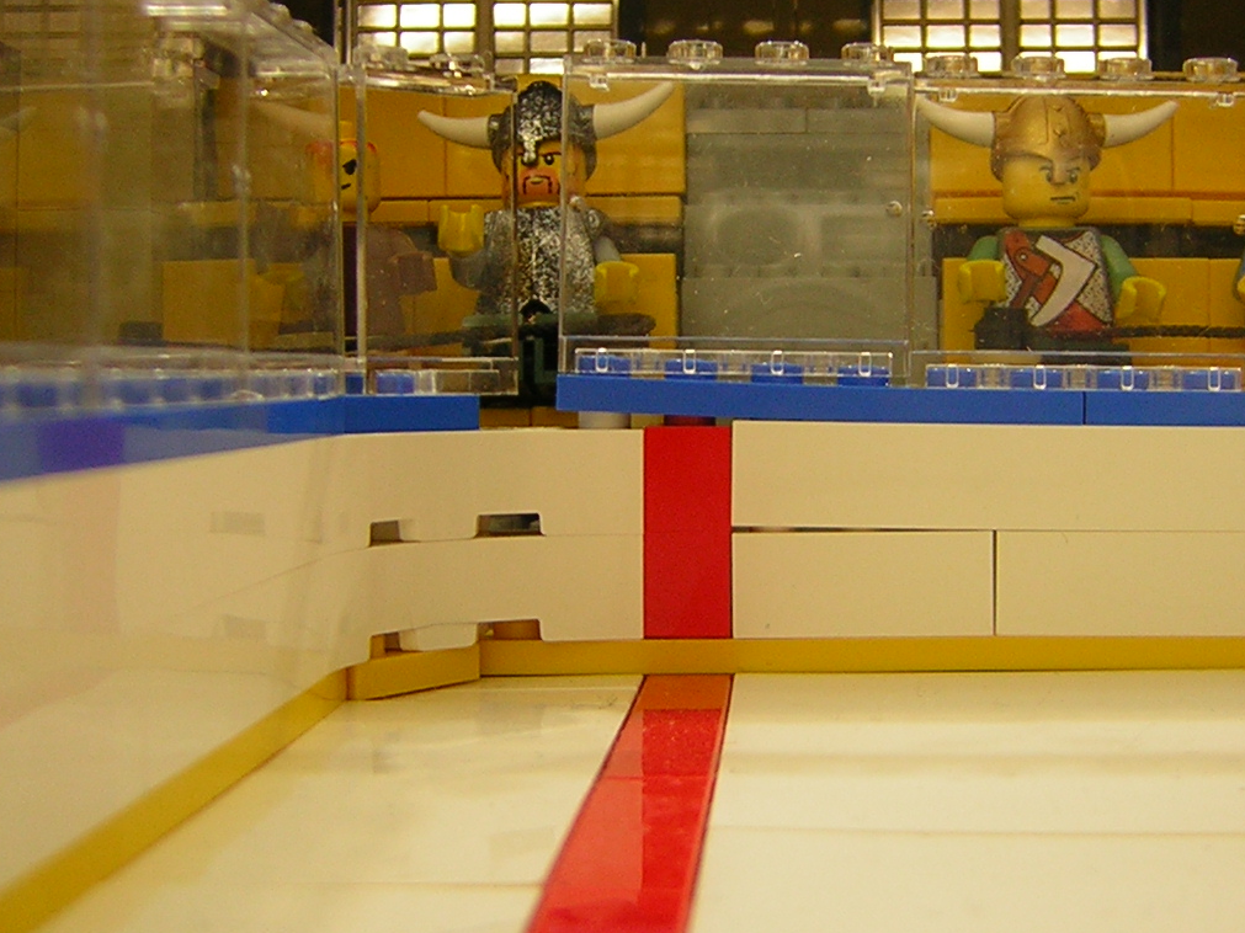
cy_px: 396
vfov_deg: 25.6
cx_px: 829
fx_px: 2050
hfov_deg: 33.5
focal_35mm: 57
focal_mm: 4.7
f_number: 2.6
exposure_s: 1/5.8
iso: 54
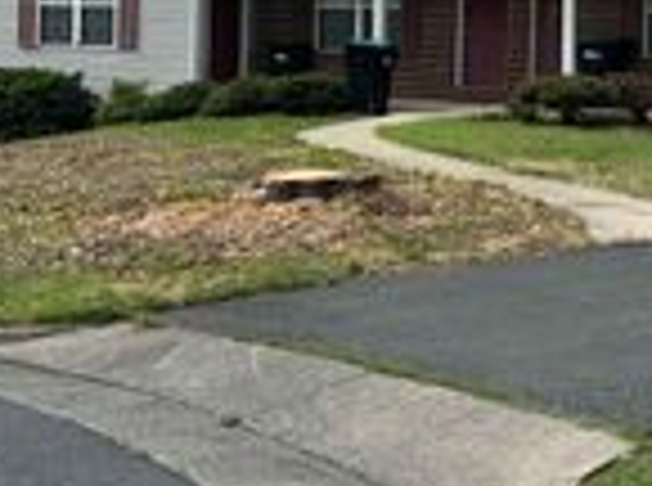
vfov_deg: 17.3
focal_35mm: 83
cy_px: -7
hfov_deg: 22.2
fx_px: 1559
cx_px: 733
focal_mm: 6.86
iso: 80
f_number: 1.78
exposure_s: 1/5848
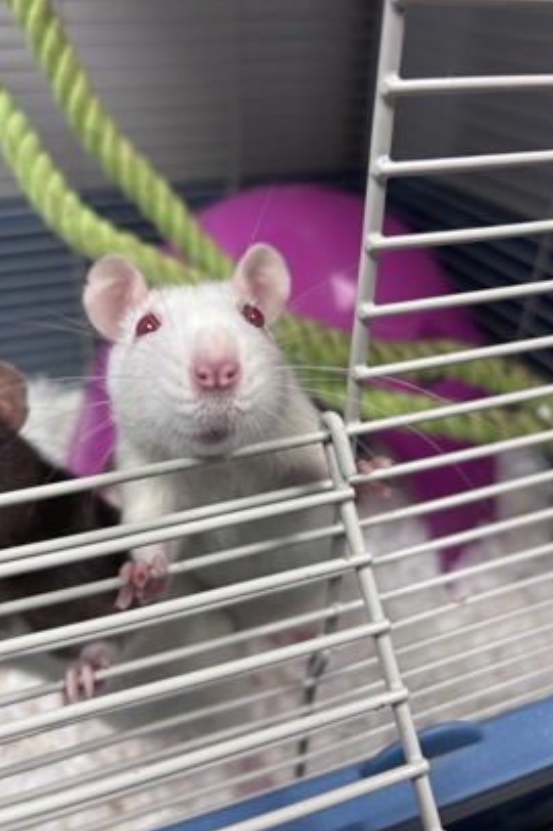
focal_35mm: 28
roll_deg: +0.3
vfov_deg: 65.5
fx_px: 646
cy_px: 413
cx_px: 239
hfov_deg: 46.2
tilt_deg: -32.7
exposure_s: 1/65
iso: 80
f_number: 1.6
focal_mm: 5.96
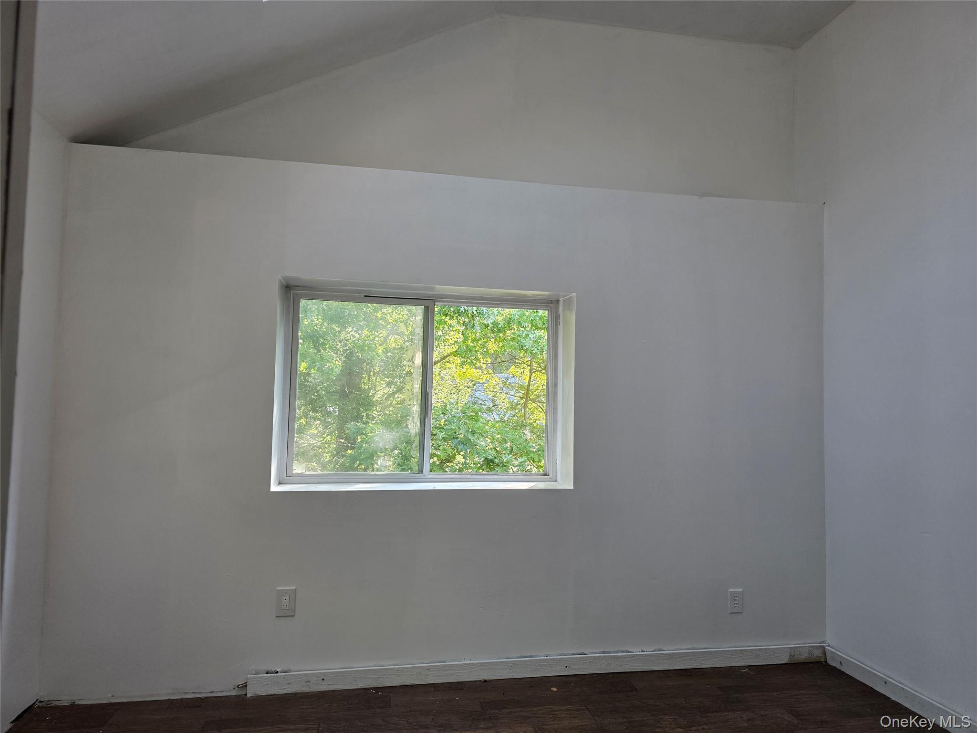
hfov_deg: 73.9
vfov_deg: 58.9
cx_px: 488
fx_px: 649
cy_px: 366
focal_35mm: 23
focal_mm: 6.3
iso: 200
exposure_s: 1/180
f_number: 1.7
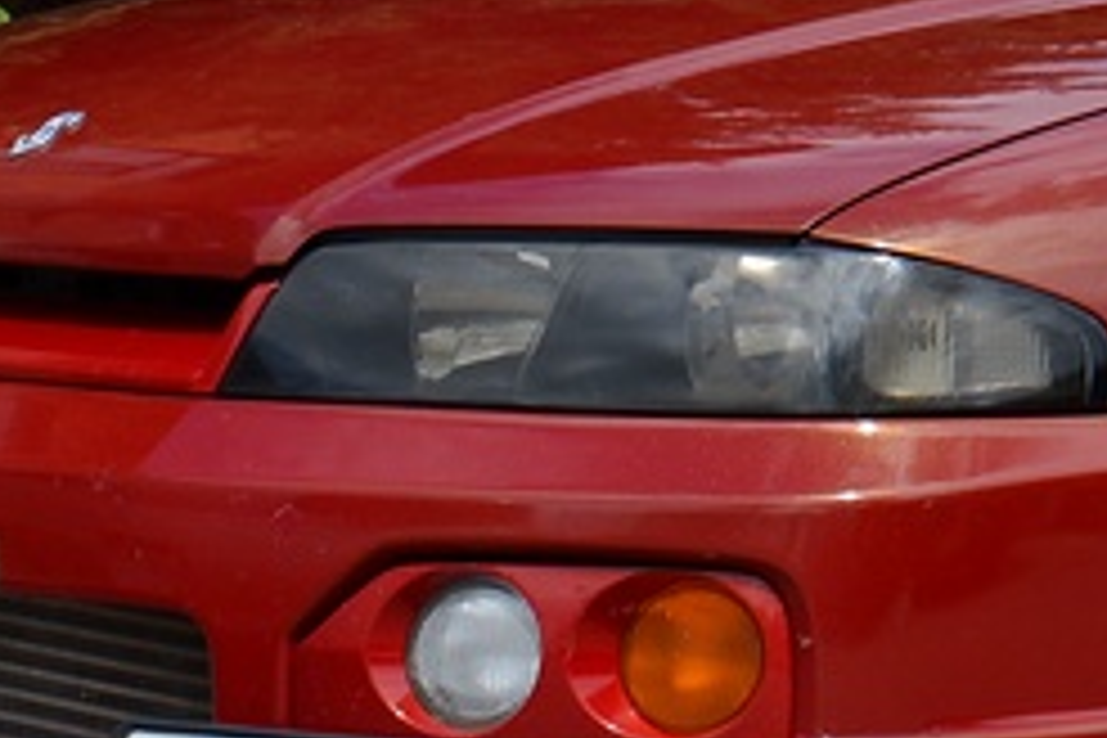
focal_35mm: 234
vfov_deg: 5.8
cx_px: 1665
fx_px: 7195
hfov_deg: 8.6
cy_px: -256
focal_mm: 32
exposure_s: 1/250
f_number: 8
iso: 100
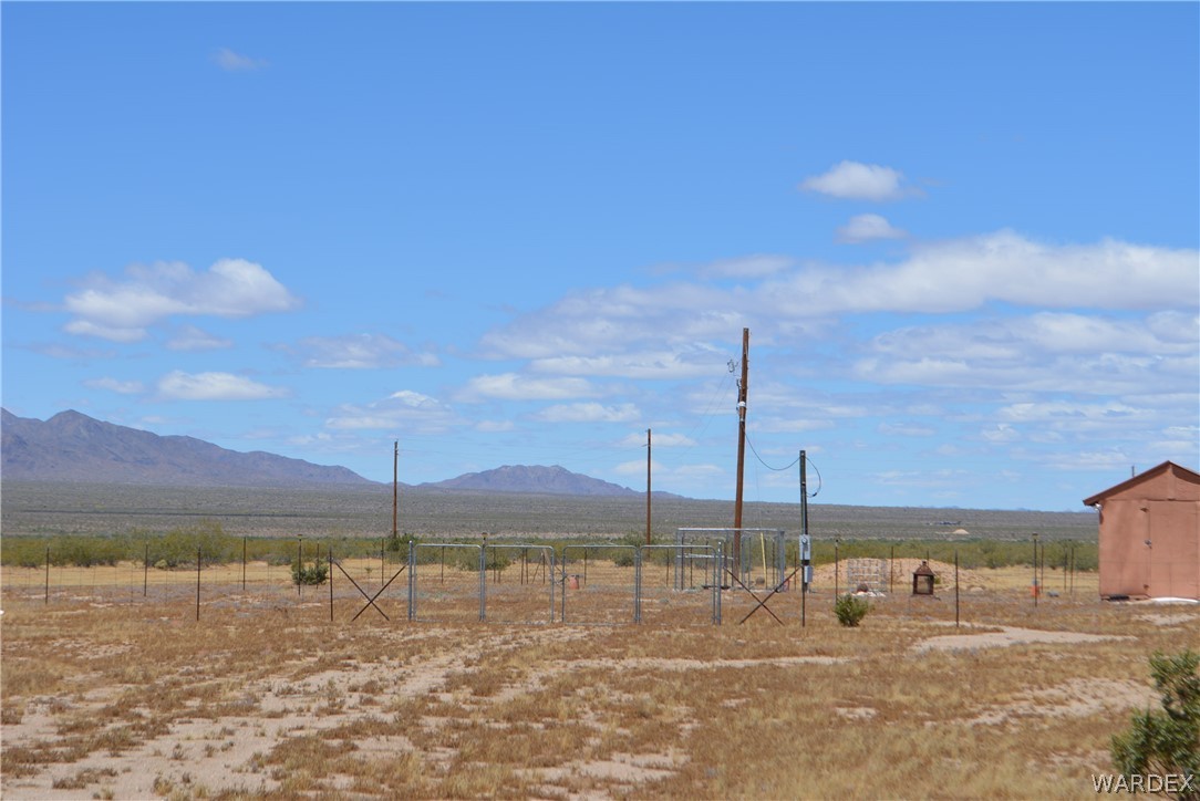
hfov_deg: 24.6
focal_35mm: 82
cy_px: 400
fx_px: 2751
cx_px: 600
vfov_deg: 16.6
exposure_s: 1/320
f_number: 9
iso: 100
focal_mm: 55
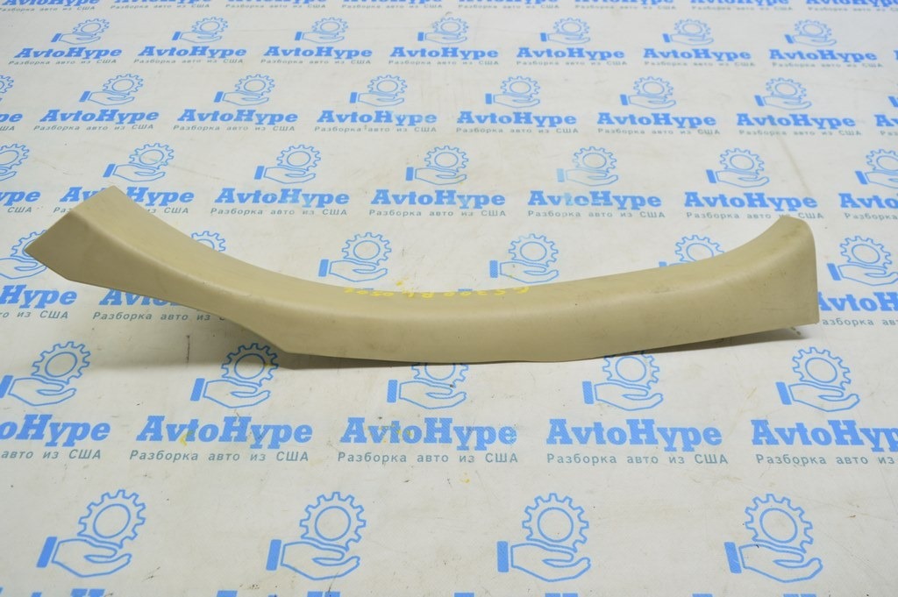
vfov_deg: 47.9
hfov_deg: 67.4
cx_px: 449
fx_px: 673
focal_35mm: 27
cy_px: 298
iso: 400
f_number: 5.6
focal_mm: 18
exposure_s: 1/20
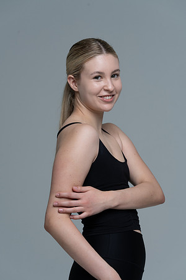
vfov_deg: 10.3
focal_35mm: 200
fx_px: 1550
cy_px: 140
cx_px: 93
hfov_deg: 6.9
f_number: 9
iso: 320
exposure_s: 1/160
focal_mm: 200
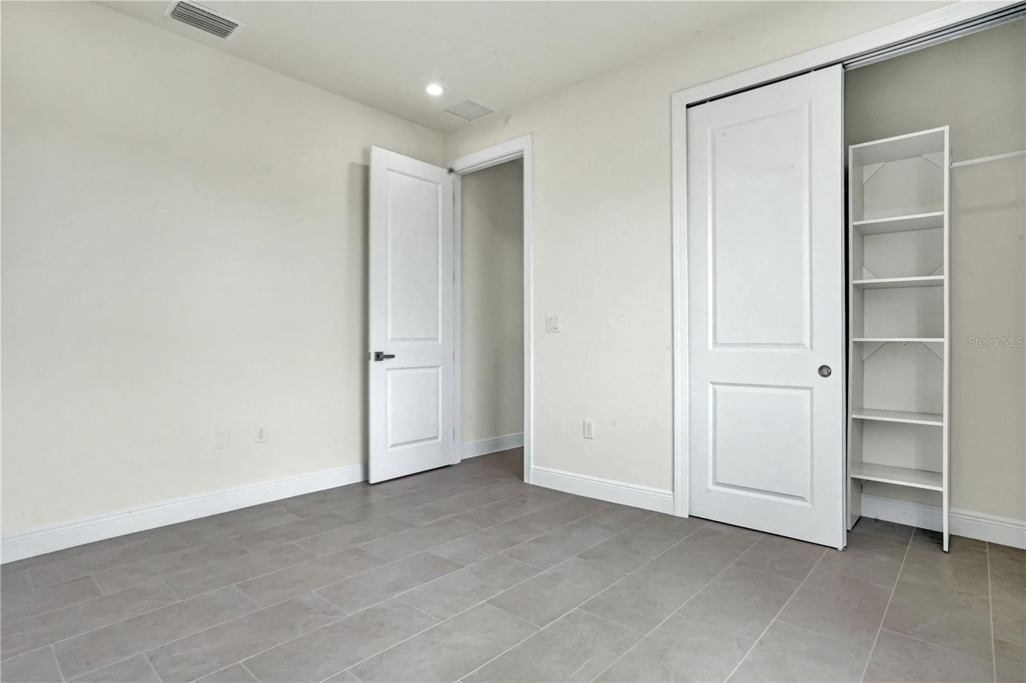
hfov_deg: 93.3
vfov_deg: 70.4
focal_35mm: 17
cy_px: 342
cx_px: 513
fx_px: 484
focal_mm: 17
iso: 1000
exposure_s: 1/40
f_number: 16
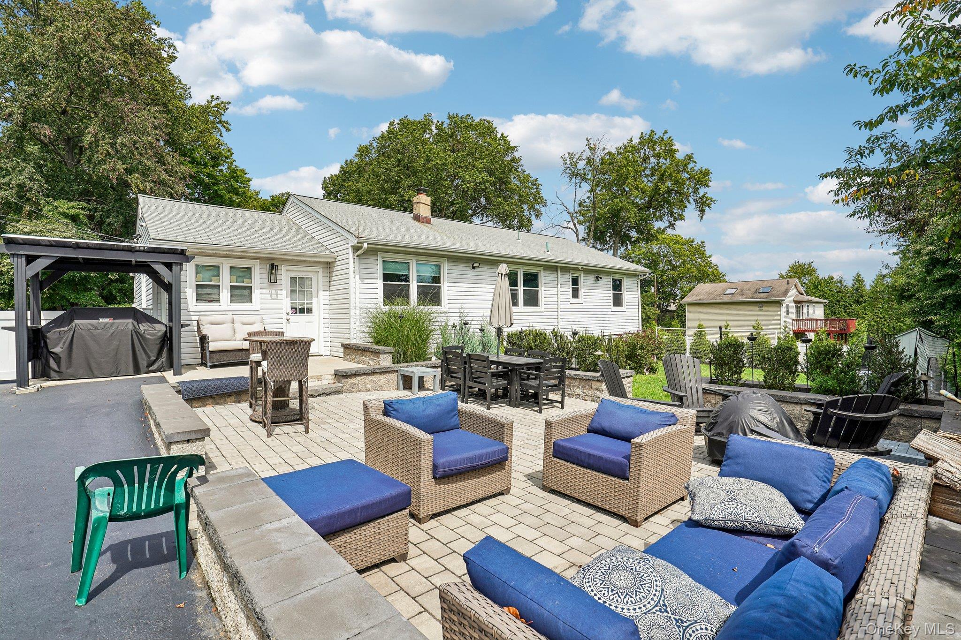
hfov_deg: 96.7
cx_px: 480
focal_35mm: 16
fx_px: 427
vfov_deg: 73.7
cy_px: 320
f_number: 8
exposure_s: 1/320
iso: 100
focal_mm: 16
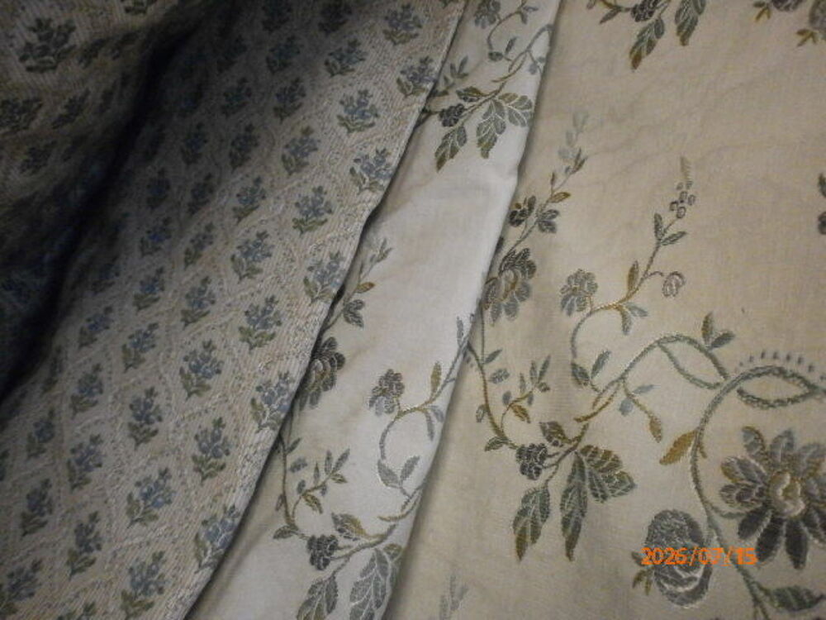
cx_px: 413
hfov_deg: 65.3
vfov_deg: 51.4
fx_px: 644
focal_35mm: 27
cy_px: 310
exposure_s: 1/200
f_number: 2.9
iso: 800
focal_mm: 4.8
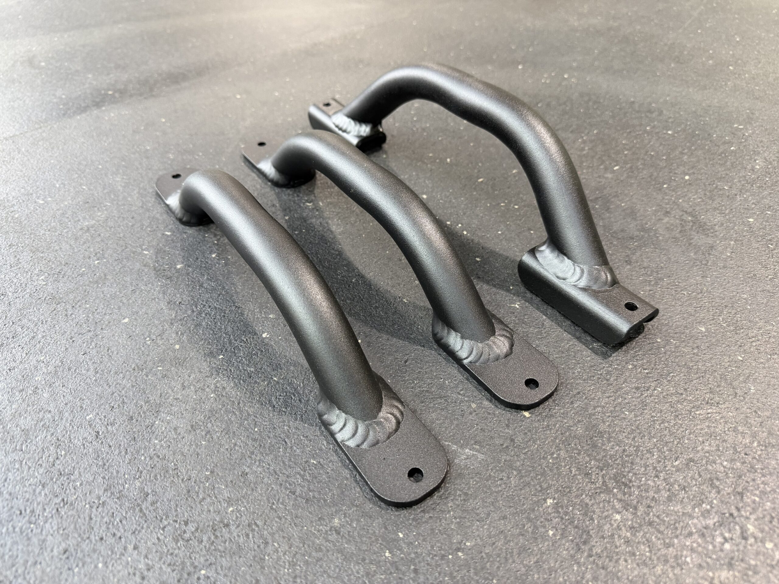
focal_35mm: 24
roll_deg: +4.4
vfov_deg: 56.8
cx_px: 390
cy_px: 292
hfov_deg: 71.6
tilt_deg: -43.8
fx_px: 540
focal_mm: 6.76
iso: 250
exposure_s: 1/60
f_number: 1.78
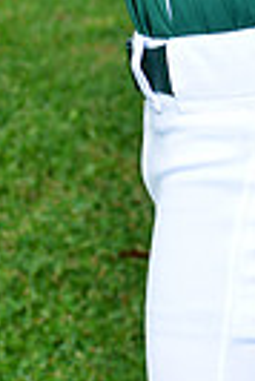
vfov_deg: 4.7
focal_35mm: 435
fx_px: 4610
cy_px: -364
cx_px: 213
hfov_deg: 3.2
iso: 200
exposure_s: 1/200
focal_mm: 100
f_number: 10
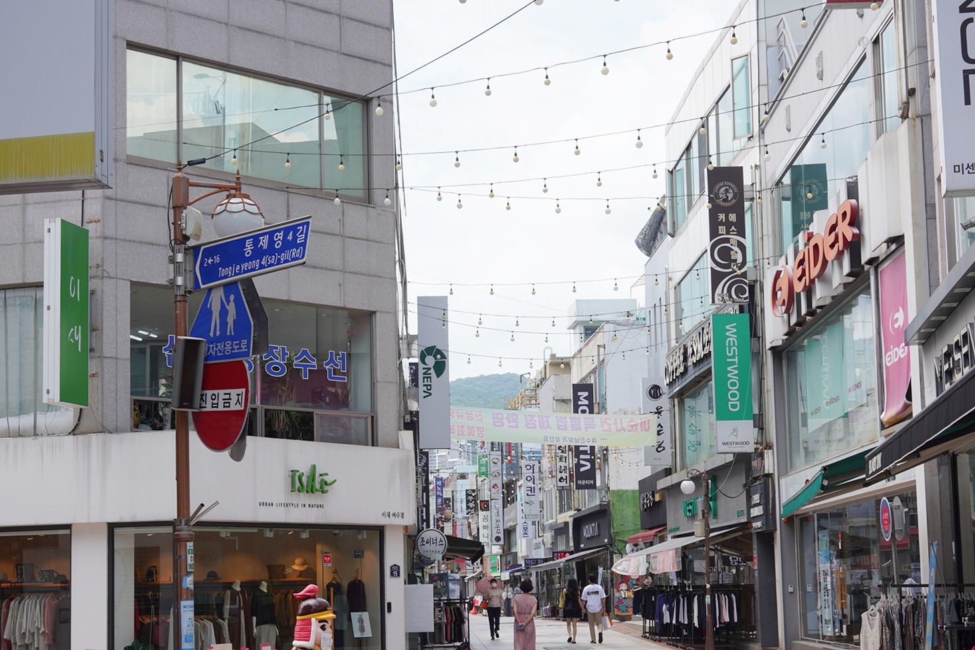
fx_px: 1300
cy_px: 400
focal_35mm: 48
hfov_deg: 41.1
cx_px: 517
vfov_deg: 28.0
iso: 100
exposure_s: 1/125
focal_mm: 35
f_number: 10
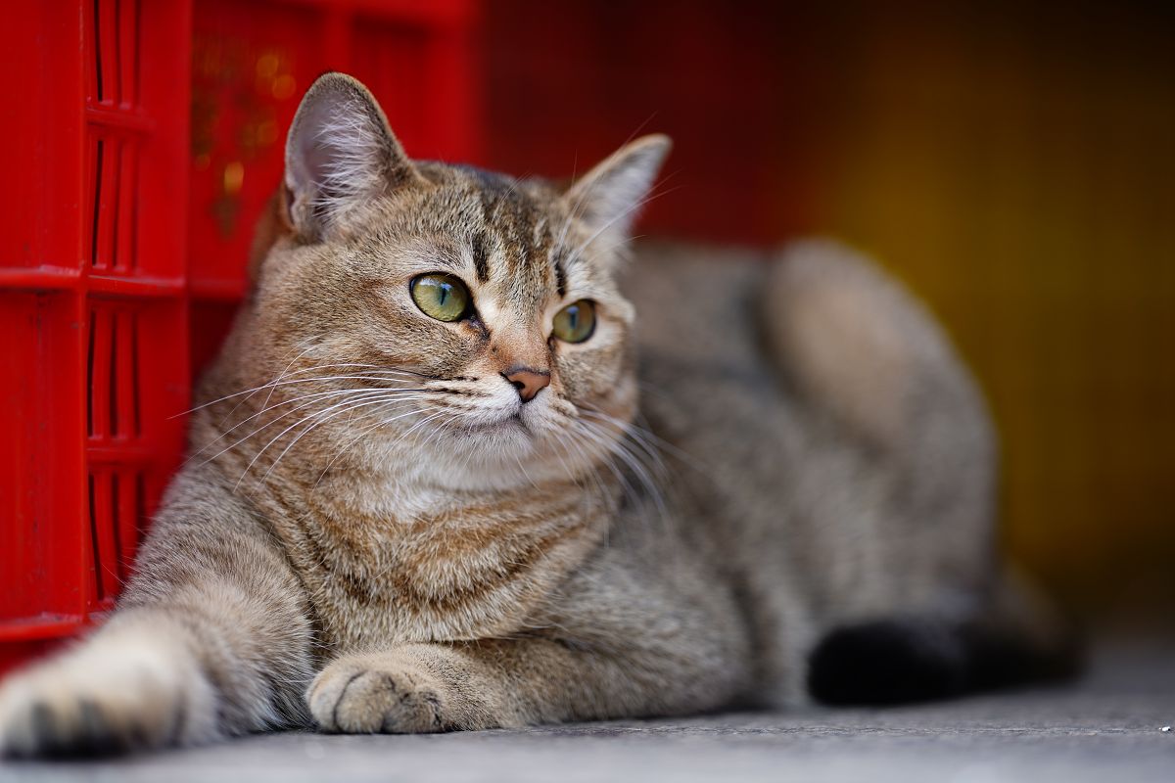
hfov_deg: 15.2
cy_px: 392
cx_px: 588
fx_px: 4406
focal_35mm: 135
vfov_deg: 10.2
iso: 50
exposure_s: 1/400
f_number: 1.8
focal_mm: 135
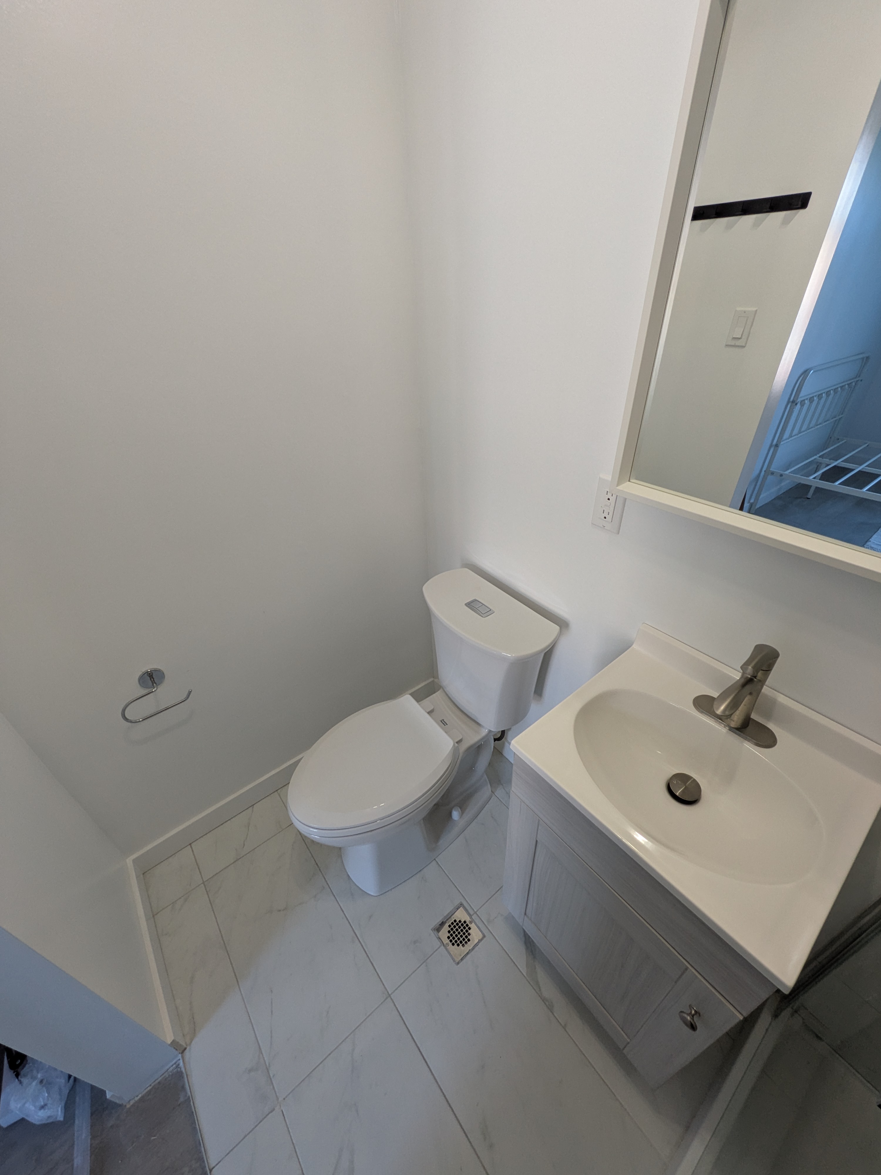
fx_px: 475
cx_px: 440
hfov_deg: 85.7
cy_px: 588
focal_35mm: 14
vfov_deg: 102.1
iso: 68
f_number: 2.2
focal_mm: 1.85
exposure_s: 1/24
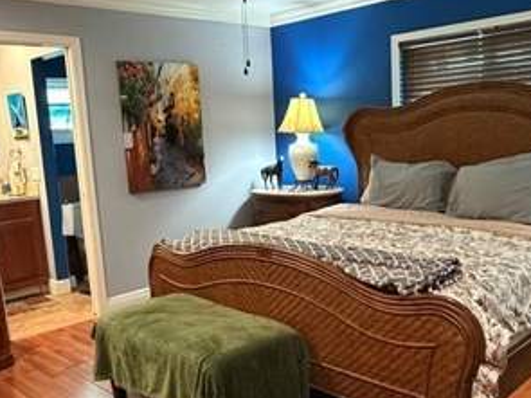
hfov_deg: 49.0
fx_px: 583
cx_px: 270
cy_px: 232
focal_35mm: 38
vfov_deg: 37.6
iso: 1000
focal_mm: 2.22
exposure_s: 1/60
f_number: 2.2
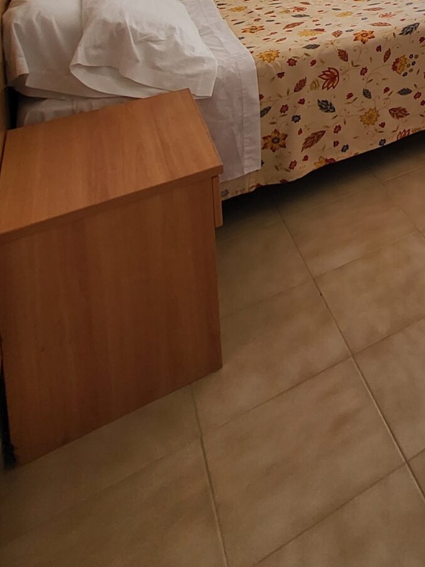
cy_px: -144
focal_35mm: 37
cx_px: 574
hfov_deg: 29.7
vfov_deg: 36.2
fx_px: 605
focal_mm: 1.74
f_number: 2.2
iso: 50
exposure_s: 1/100
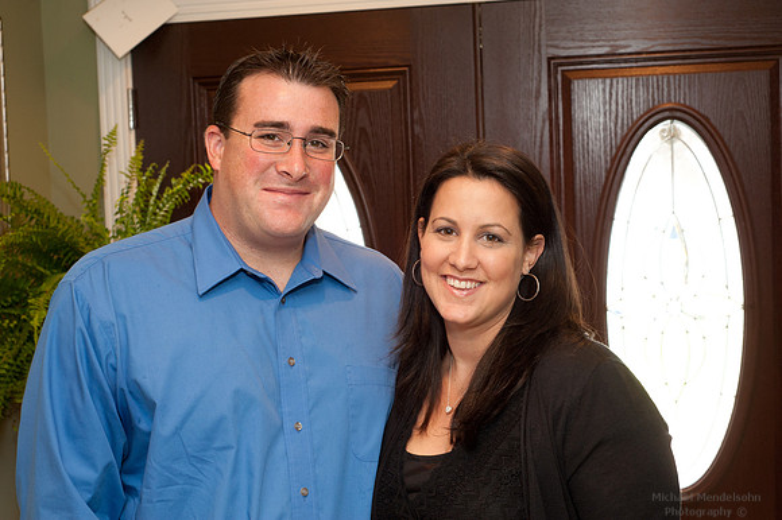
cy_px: 260
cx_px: 391
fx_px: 1085
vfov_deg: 27.0
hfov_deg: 39.6
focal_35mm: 50
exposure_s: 1/60
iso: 1250
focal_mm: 50
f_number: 7.1
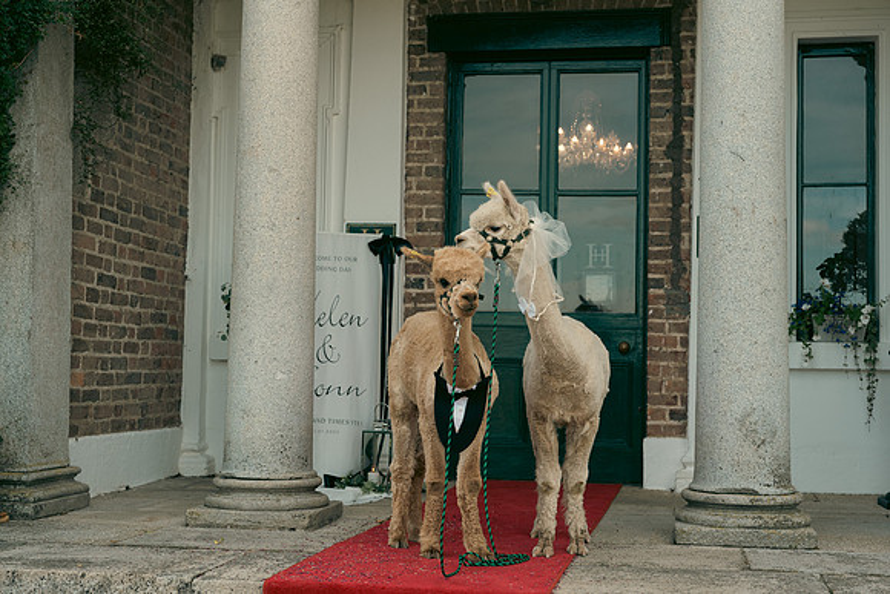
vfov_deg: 27.0
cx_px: 445
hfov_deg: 39.6
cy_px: 297
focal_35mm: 50
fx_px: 1236
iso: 200
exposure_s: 1/400
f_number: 5
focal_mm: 50
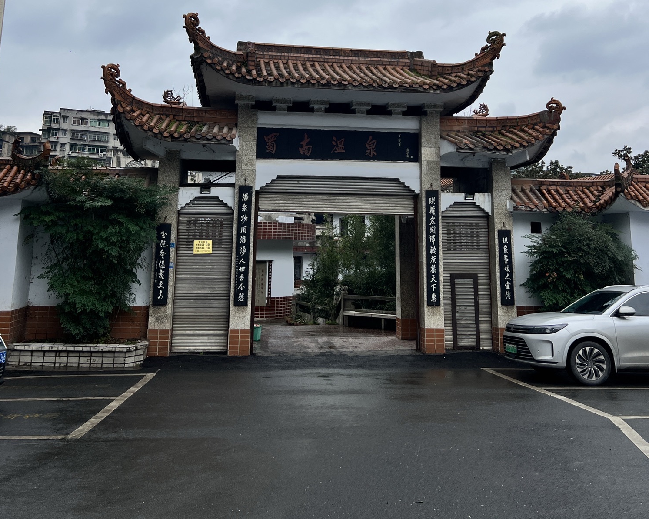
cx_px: 323
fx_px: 653
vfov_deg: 42.0
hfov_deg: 52.9
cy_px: 129
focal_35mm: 34
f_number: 1.5
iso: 50
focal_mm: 5.7
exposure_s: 1/2045
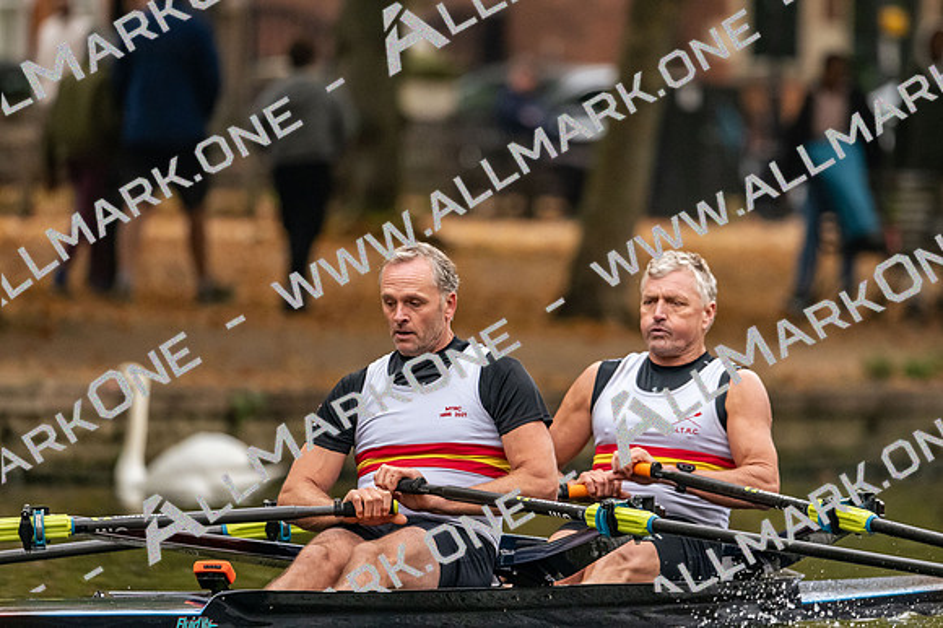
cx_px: 472
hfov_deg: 3.4
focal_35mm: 600
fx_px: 15707
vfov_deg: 2.3
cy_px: 314
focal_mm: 400
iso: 2500
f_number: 4.5
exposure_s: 1/2500
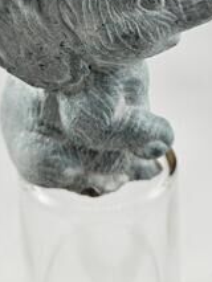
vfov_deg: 42.8
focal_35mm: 41
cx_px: 101
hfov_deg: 35.2
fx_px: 334
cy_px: 41
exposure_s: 1/378
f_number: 1.8
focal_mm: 5.4
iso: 25
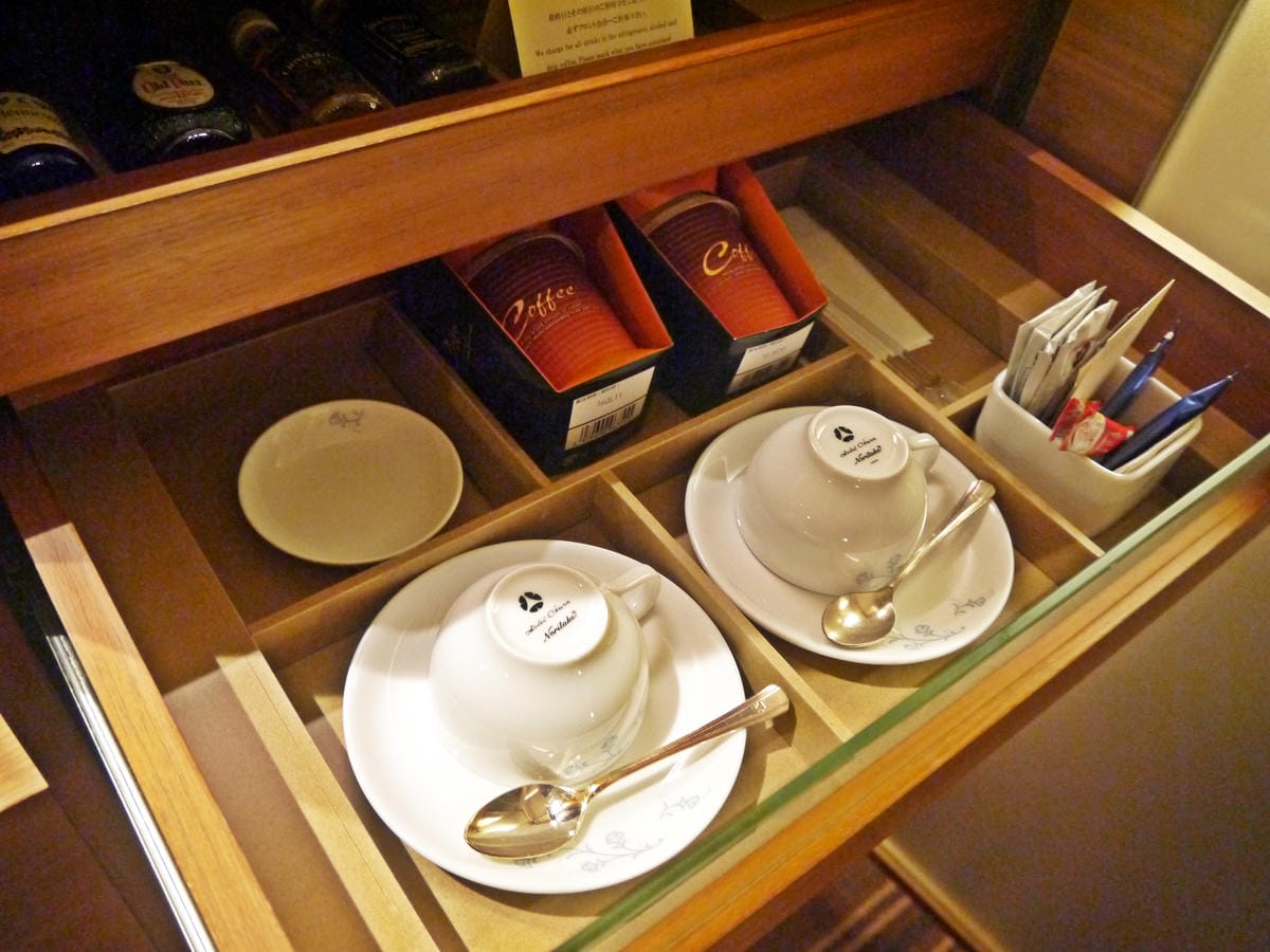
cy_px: 476
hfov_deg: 63.4
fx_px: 1027
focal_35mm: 28
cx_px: 635
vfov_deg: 49.7
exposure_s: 1/40
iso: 1600
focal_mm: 14
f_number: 3.5
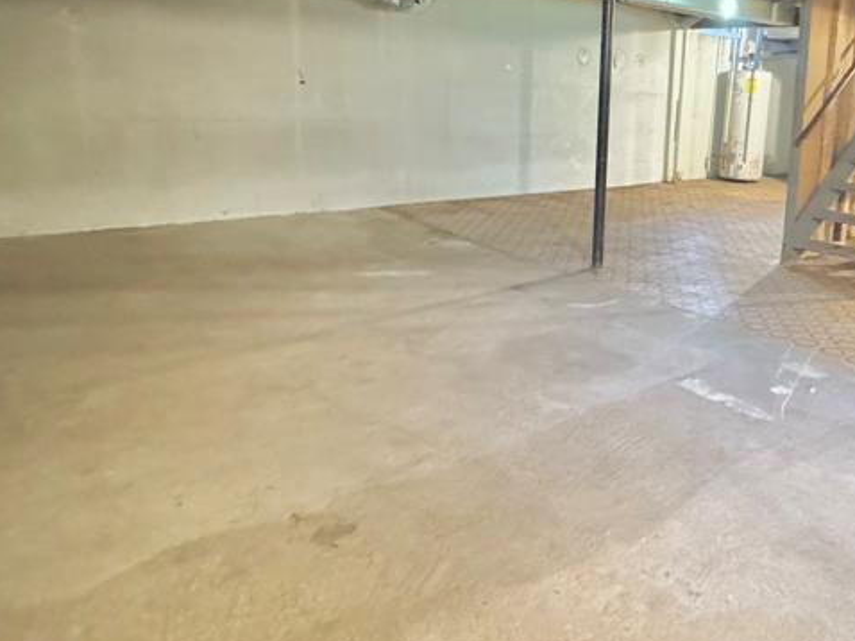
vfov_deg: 46.3
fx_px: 741
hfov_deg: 57.4
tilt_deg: -12.6
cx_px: 624
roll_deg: -3.1
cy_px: 236
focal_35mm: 30
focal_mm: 2.22
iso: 1250
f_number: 2.2
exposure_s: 1/40
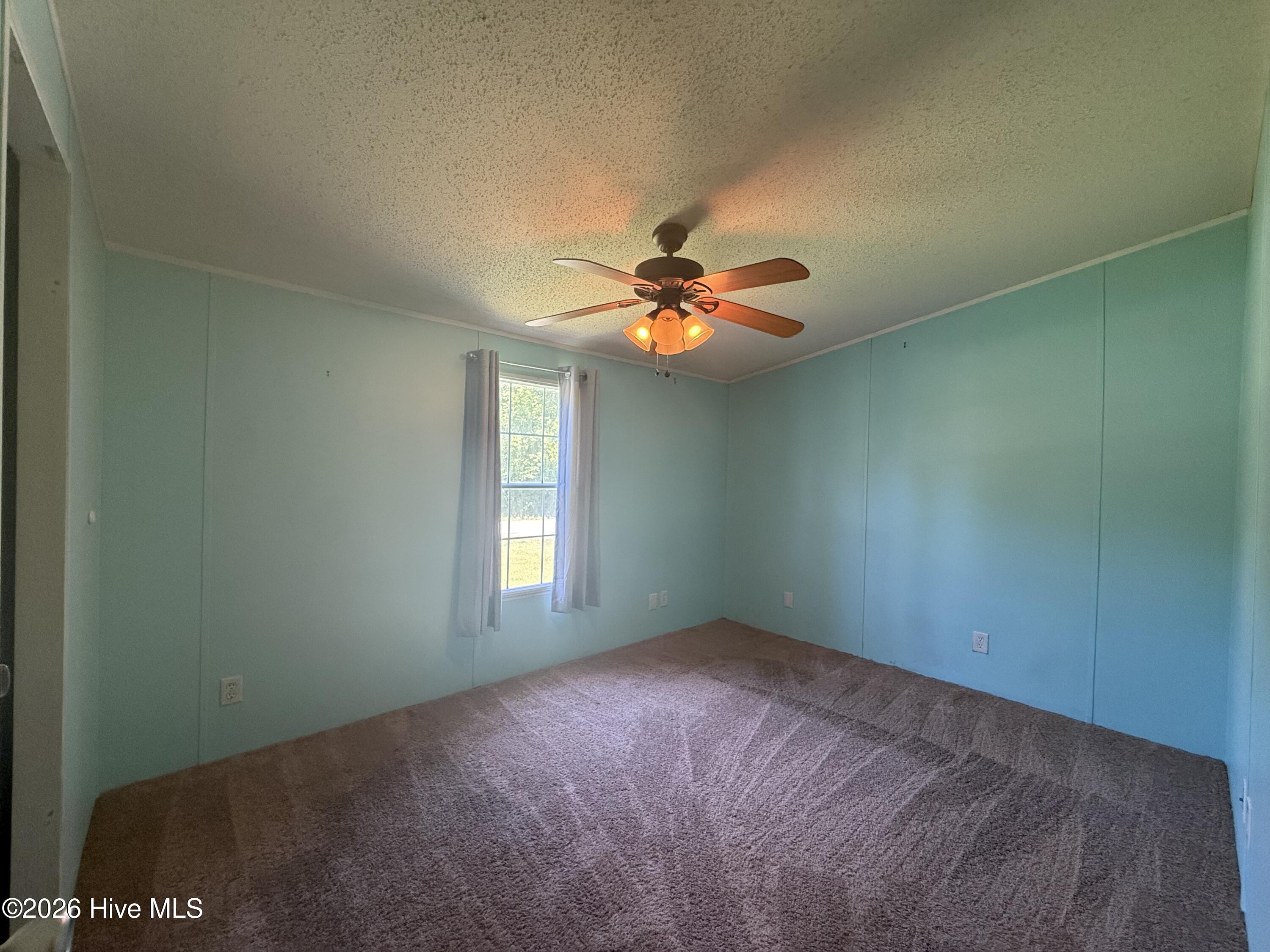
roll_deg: -1.4
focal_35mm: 14
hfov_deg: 102.1
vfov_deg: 85.7
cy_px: 476
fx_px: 514
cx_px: 635
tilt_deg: +0.2
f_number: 2.2
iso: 500
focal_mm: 2.22
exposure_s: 1/120
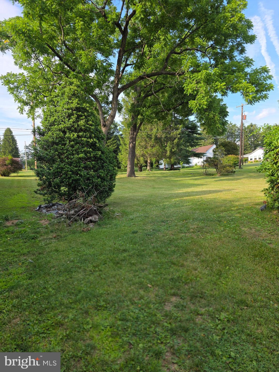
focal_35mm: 23
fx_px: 247
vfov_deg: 73.9
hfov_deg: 58.9
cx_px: 140
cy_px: 186
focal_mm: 6.3
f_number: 1.7
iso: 80
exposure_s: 1/1904
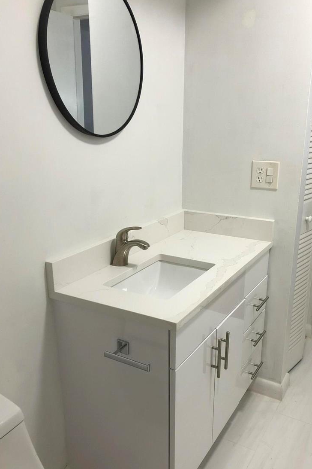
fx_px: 416
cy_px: 247
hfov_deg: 41.0
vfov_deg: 58.7
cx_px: 181
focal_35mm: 32
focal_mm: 4
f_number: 1.8
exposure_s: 1/30
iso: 32
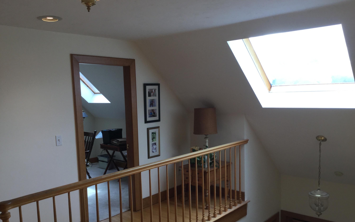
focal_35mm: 33
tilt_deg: -6.3
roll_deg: +2.3
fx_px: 319
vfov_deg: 38.2
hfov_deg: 58.1
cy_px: 130
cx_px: 178
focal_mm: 3.3
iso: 40
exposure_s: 1/120
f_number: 2.4
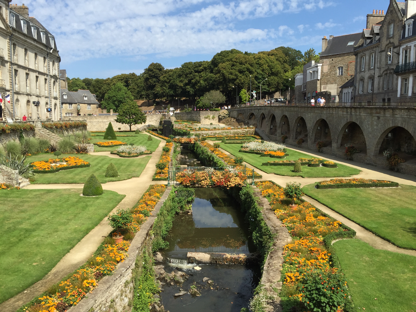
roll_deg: -1.1
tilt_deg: -5.2
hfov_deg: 61.7
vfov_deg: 48.2
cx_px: 208
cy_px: 156
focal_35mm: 29
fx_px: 349
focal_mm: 4.15
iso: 32
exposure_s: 1/1980
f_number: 2.2
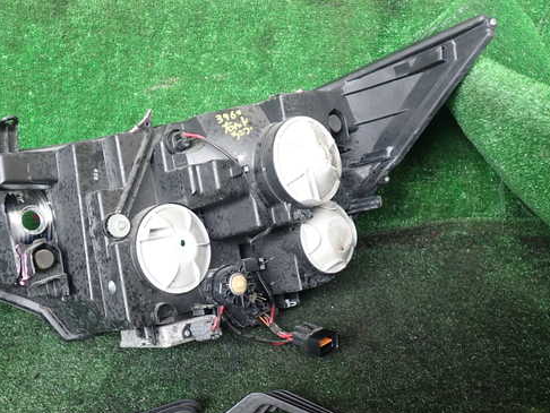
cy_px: 227
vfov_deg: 38.7
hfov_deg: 49.9
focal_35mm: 37
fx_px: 588
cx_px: 227
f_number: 2.3
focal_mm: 5.4
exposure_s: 1/60
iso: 160
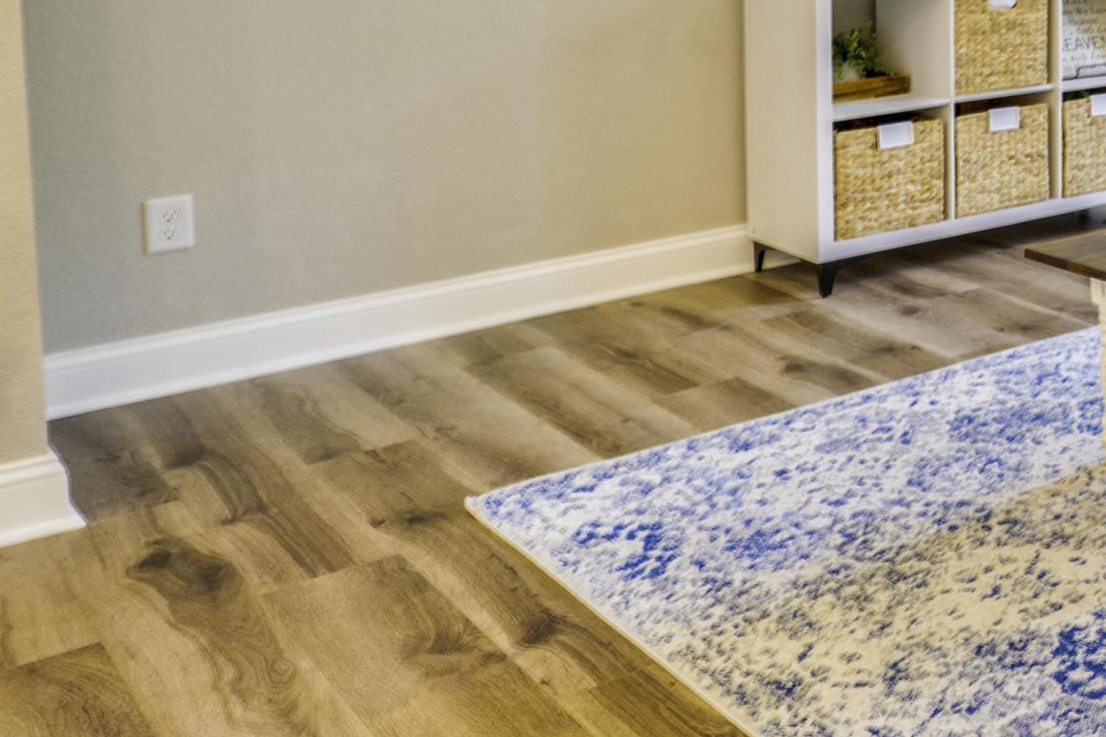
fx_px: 1394
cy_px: 97
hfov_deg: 31.0
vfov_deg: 28.7
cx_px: 1517
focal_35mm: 45
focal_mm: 11
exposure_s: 1/10
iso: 400
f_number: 3.5
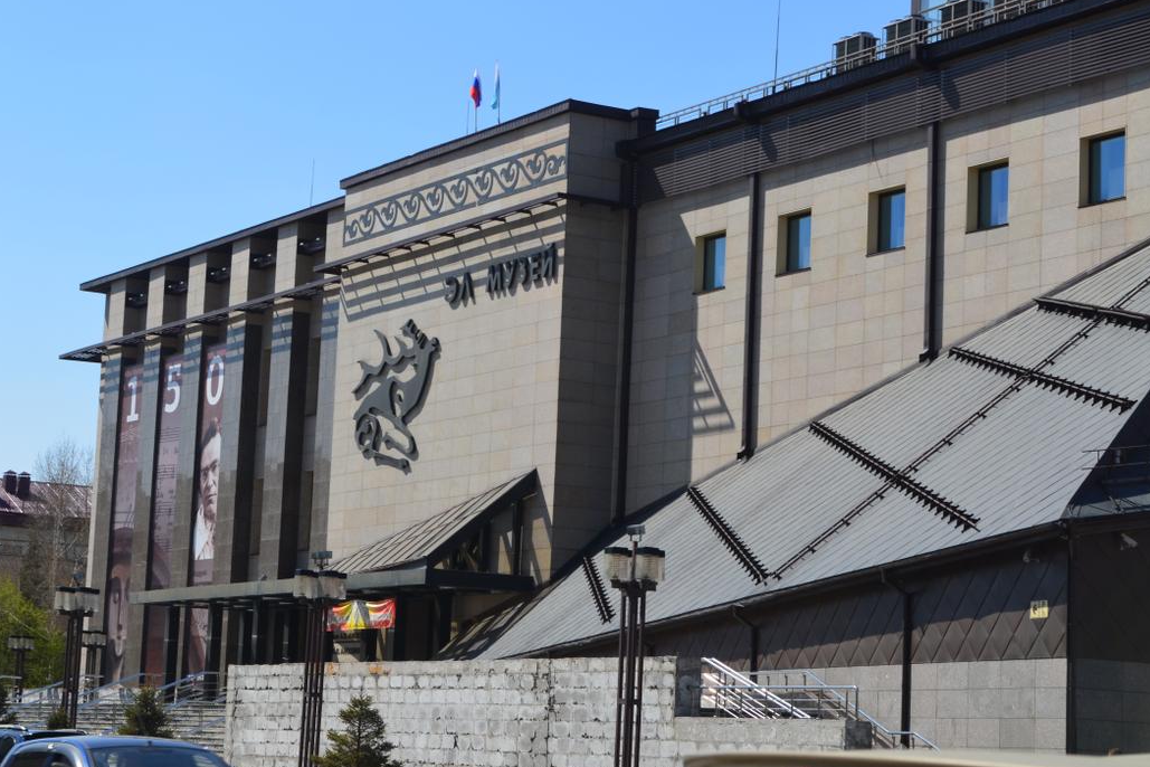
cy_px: 328
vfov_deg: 16.3
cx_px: 557
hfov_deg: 24.2
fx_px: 2683
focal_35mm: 84
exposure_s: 1/160
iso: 100
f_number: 11
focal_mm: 48
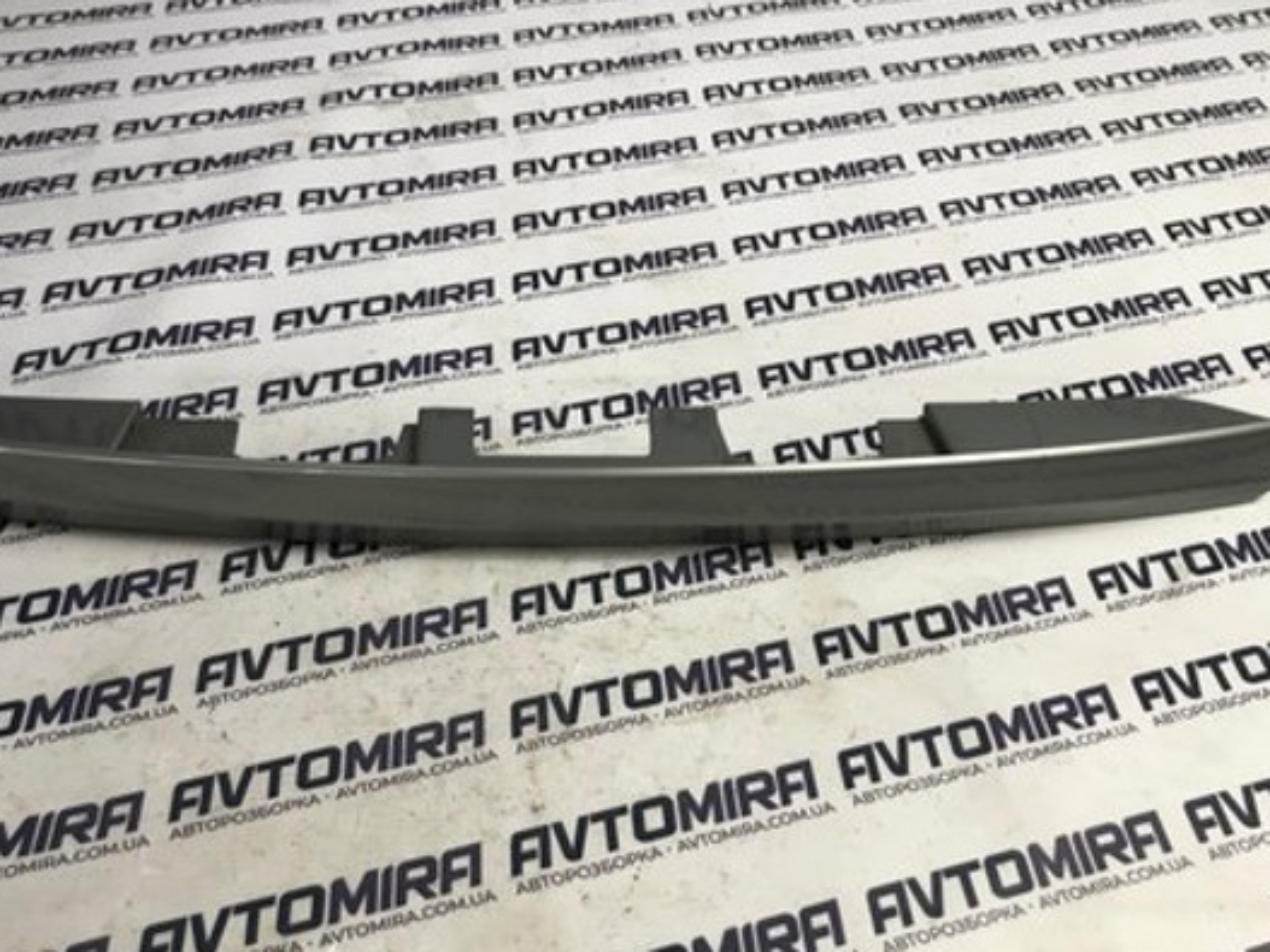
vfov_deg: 41.8
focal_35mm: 34
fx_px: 1247
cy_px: 496
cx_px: 545
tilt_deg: -46.3
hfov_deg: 53.8
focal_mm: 3.99
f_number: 1.8
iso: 32
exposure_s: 1/50
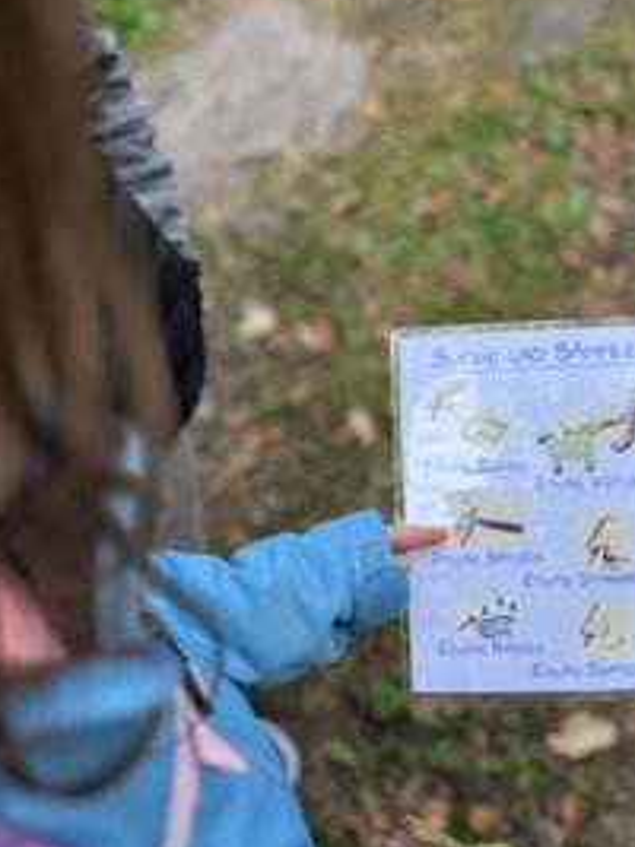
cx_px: 349
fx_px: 955
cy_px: 533
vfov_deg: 47.4
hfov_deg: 36.8
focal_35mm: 39
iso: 80
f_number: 1.6
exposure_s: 1/121
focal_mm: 5.1
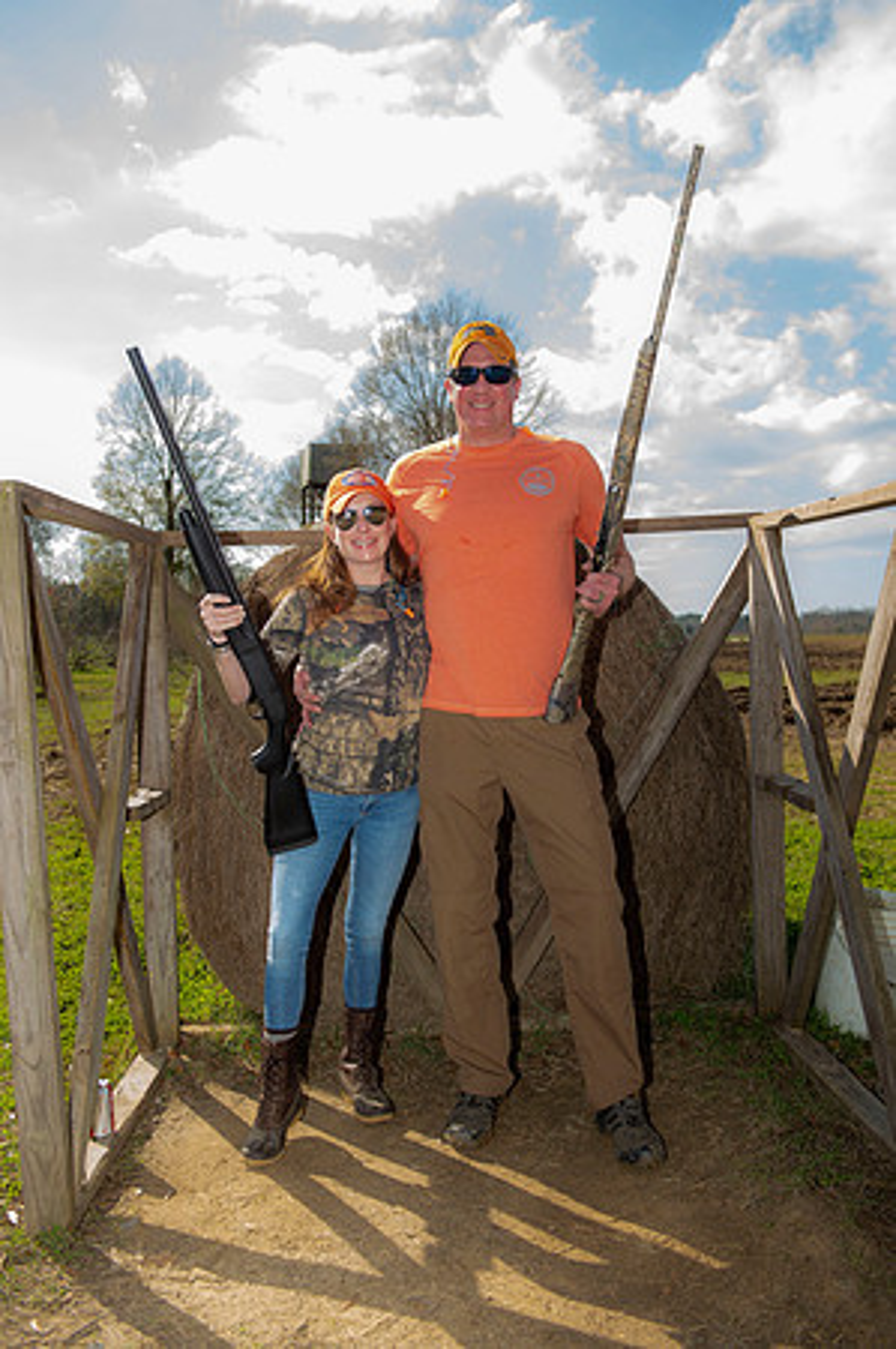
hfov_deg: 41.0
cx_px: 448
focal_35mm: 32
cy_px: 674
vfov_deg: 58.8
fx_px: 1197
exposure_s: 1/250
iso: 50
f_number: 4.5
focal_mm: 32
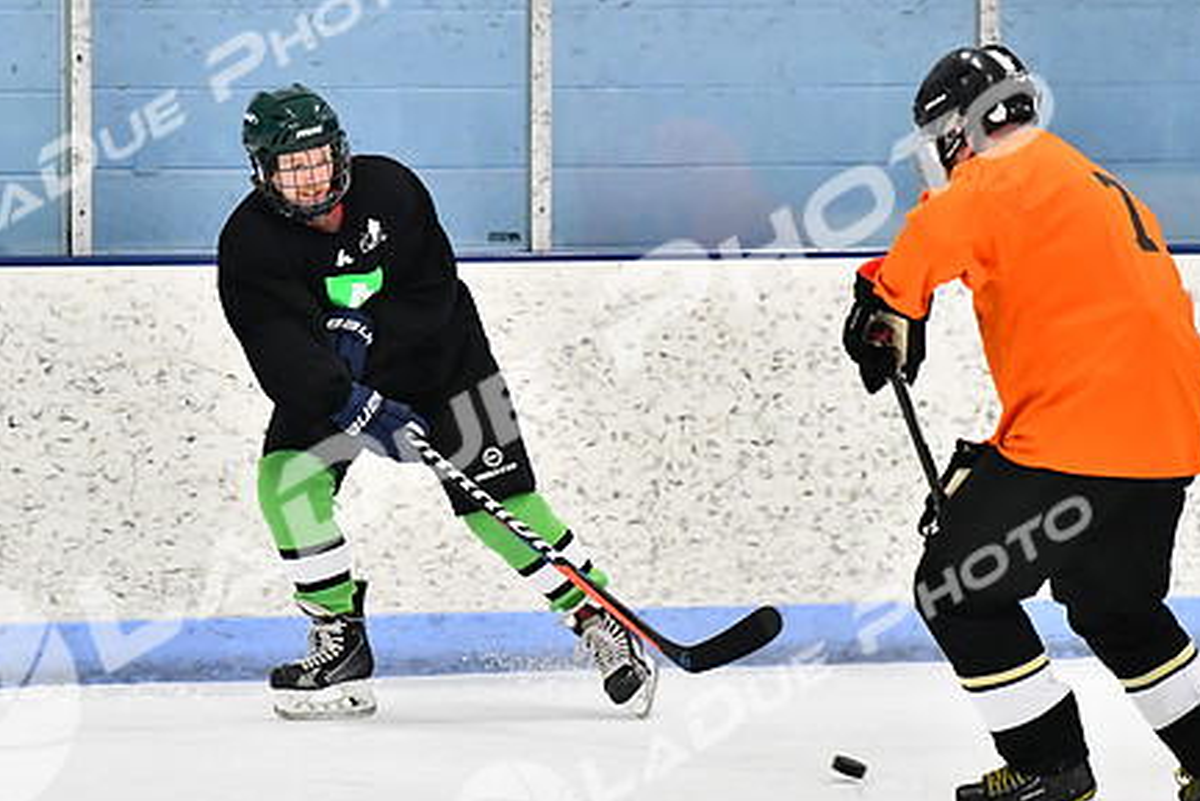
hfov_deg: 5.9
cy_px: 417
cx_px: 446
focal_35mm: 352
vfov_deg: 3.9
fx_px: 11726
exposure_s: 1/1250
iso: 6400
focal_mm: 175
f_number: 2.8
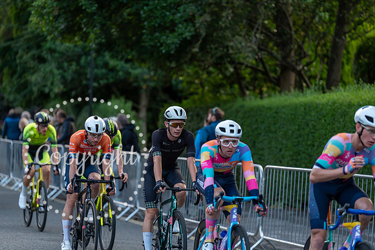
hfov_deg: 13.2
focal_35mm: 156
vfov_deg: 8.8
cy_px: 125
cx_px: 188
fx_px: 1625
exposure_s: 1/1000
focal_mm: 156
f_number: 2.8
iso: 1250
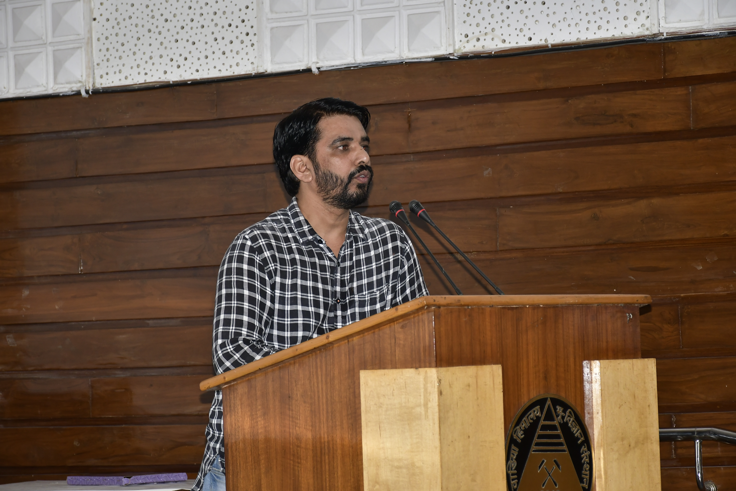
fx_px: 2290
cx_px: 368
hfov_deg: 18.3
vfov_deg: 12.2
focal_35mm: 112
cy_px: 246
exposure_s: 1/125
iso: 800
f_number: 5.6
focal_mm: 75
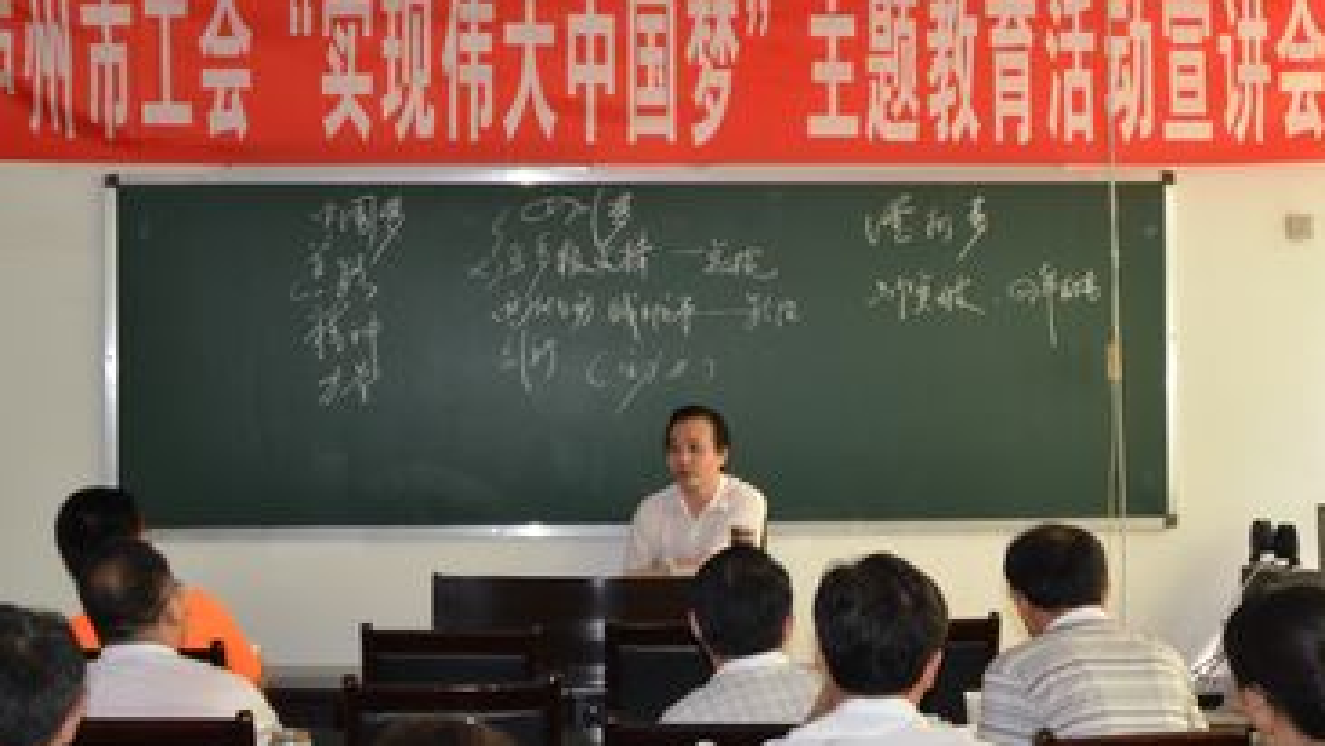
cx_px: 644
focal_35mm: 60
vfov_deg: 20.1
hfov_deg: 34.9
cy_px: 346
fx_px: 2108
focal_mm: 28
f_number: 3.5
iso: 400
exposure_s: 1/125
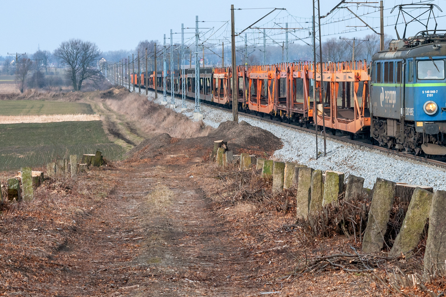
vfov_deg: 7.7
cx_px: 309
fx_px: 2218
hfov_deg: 11.5
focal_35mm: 179
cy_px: 99
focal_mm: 86
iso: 100
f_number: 8
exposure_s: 1/320
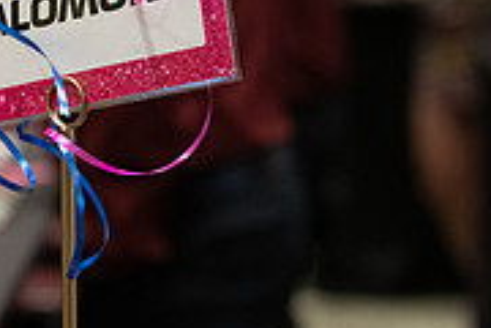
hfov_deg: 9.1
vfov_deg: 6.1
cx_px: 243
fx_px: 3069
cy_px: 64
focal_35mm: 225
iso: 3200
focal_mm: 70
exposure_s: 1/160
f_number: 2.8
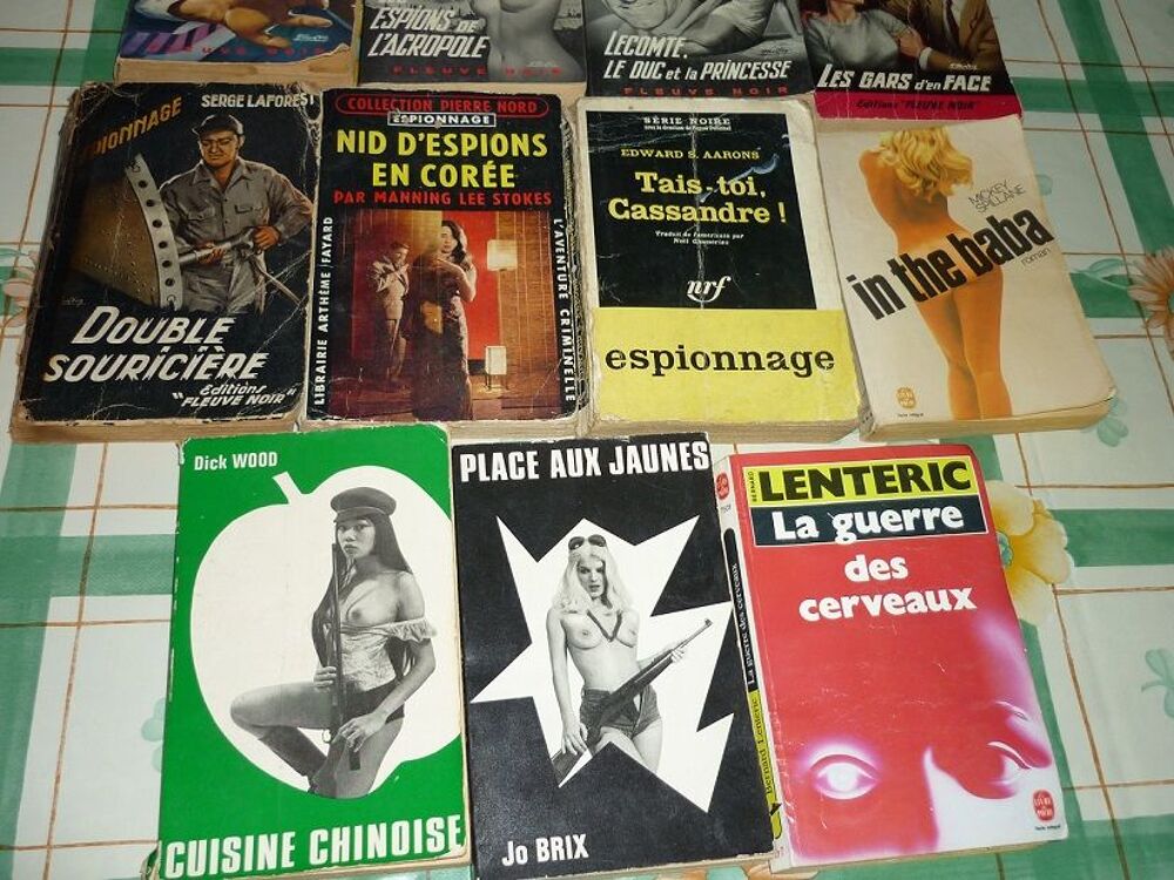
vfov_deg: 42.9
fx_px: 1119
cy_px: 440
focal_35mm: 33
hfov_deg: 55.4
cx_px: 587
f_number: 2.8
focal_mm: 5.5
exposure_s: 1/30
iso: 100
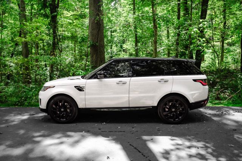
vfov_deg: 41.1
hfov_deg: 58.7
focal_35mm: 32
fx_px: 215
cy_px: 80
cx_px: 121
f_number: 3.5
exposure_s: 1/1600
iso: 500
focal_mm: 32
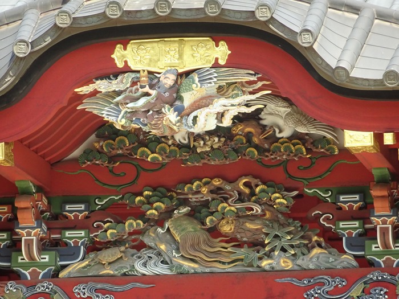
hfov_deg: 5.6
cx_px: 200
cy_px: 150
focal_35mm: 355
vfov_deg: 4.2
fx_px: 4092
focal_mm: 60.59
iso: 400
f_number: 6.3
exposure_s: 1/250
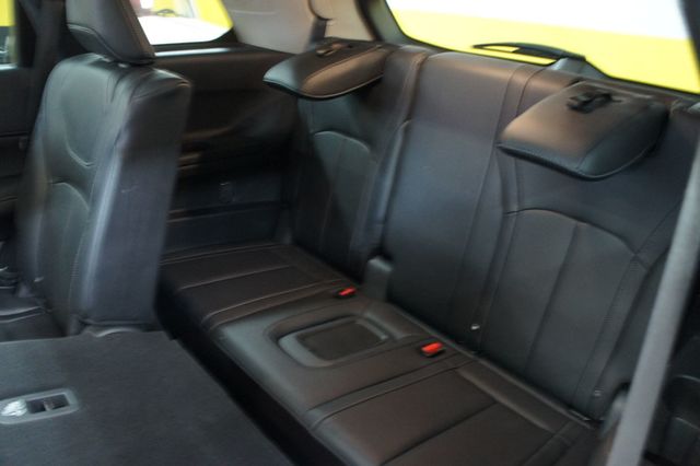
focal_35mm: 27
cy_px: 233
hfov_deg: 67.4
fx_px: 525
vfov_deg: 47.9
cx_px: 350
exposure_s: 1/6
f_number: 3.5
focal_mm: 18
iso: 1600
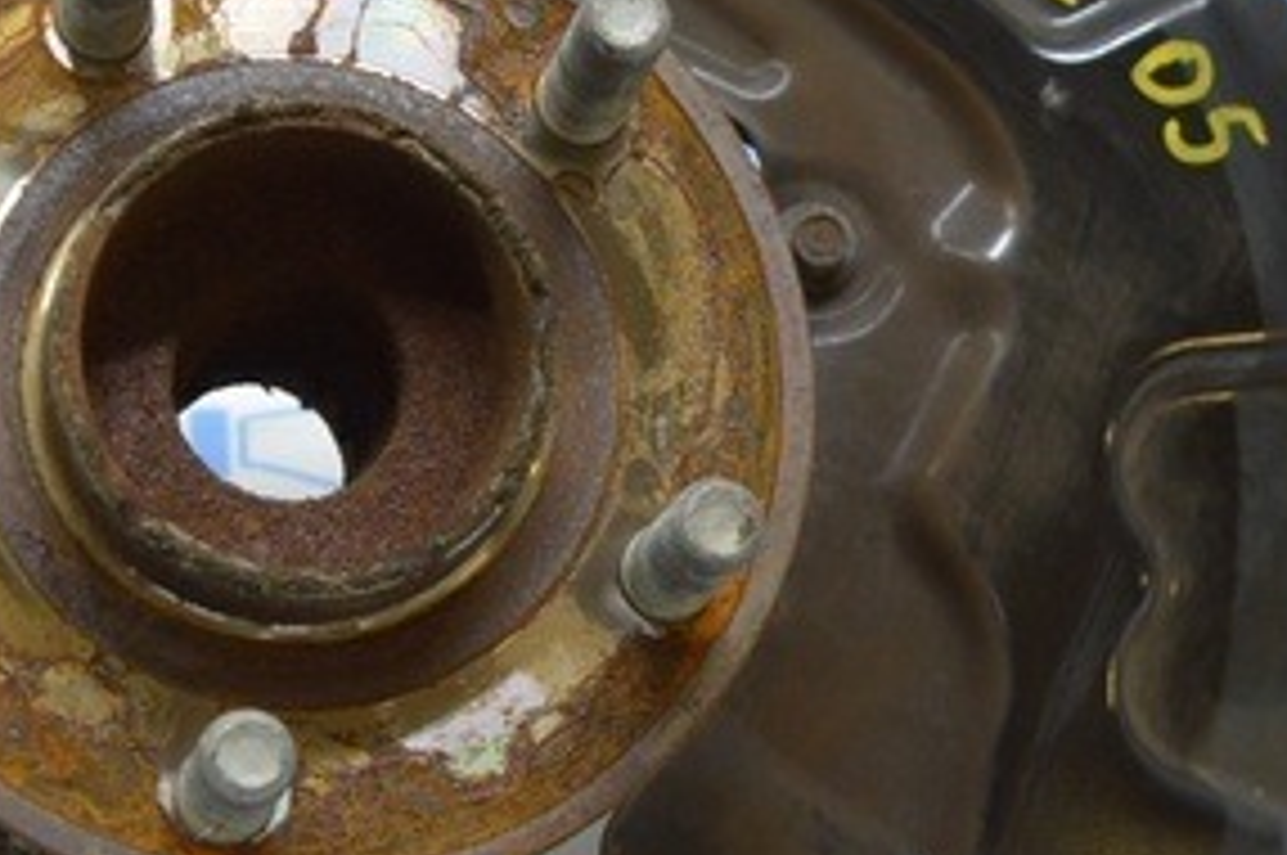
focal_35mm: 118
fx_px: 4214
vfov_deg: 11.6
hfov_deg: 17.1
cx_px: 86
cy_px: 322
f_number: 3.8
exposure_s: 1/60
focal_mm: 22
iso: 400
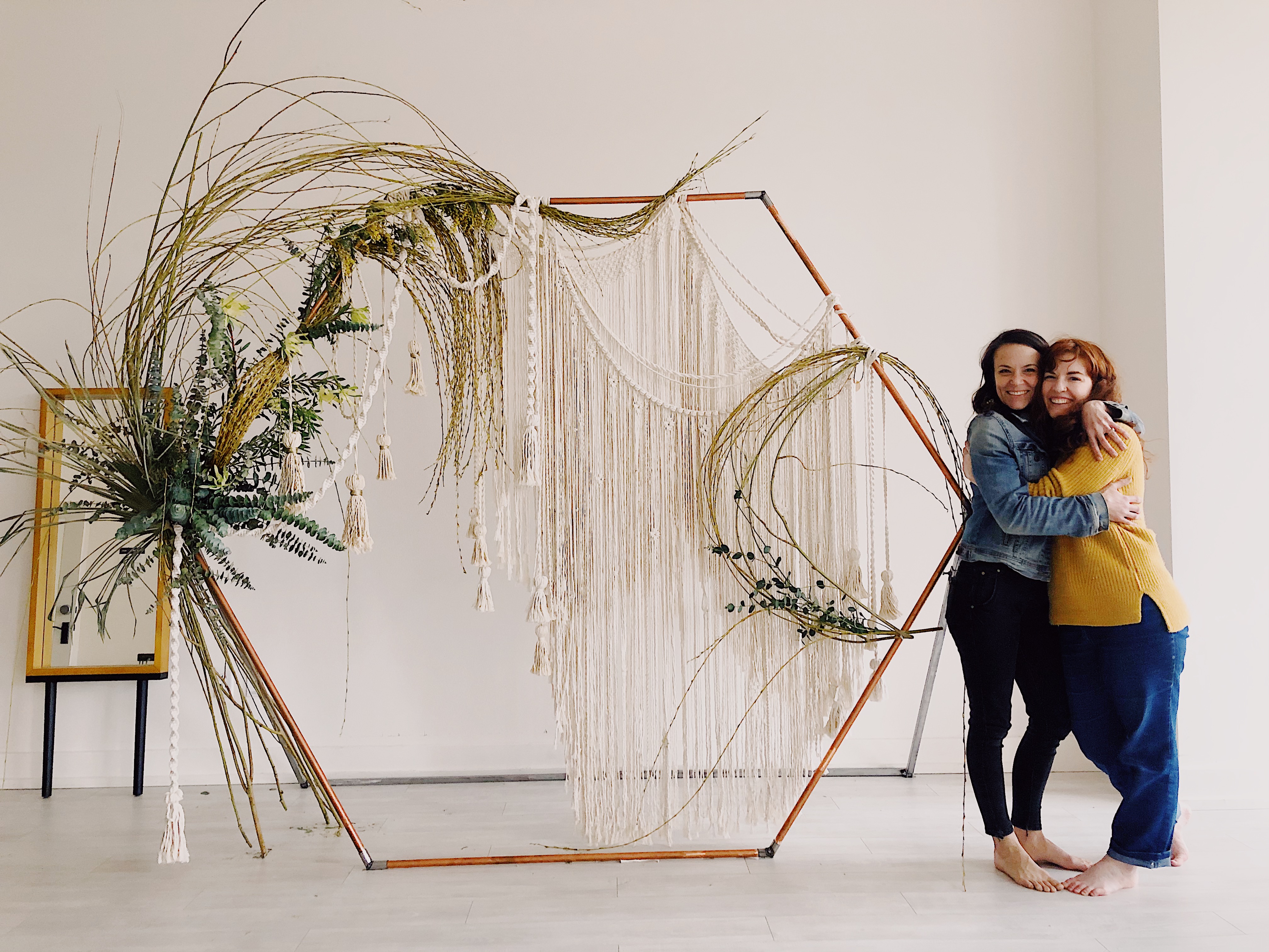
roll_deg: +1.0
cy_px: 476
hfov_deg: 63.4
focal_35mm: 28
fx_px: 1026
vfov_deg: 49.7
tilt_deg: +0.1
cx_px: 634
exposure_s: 1/15
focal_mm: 3.99
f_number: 1.8
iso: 50
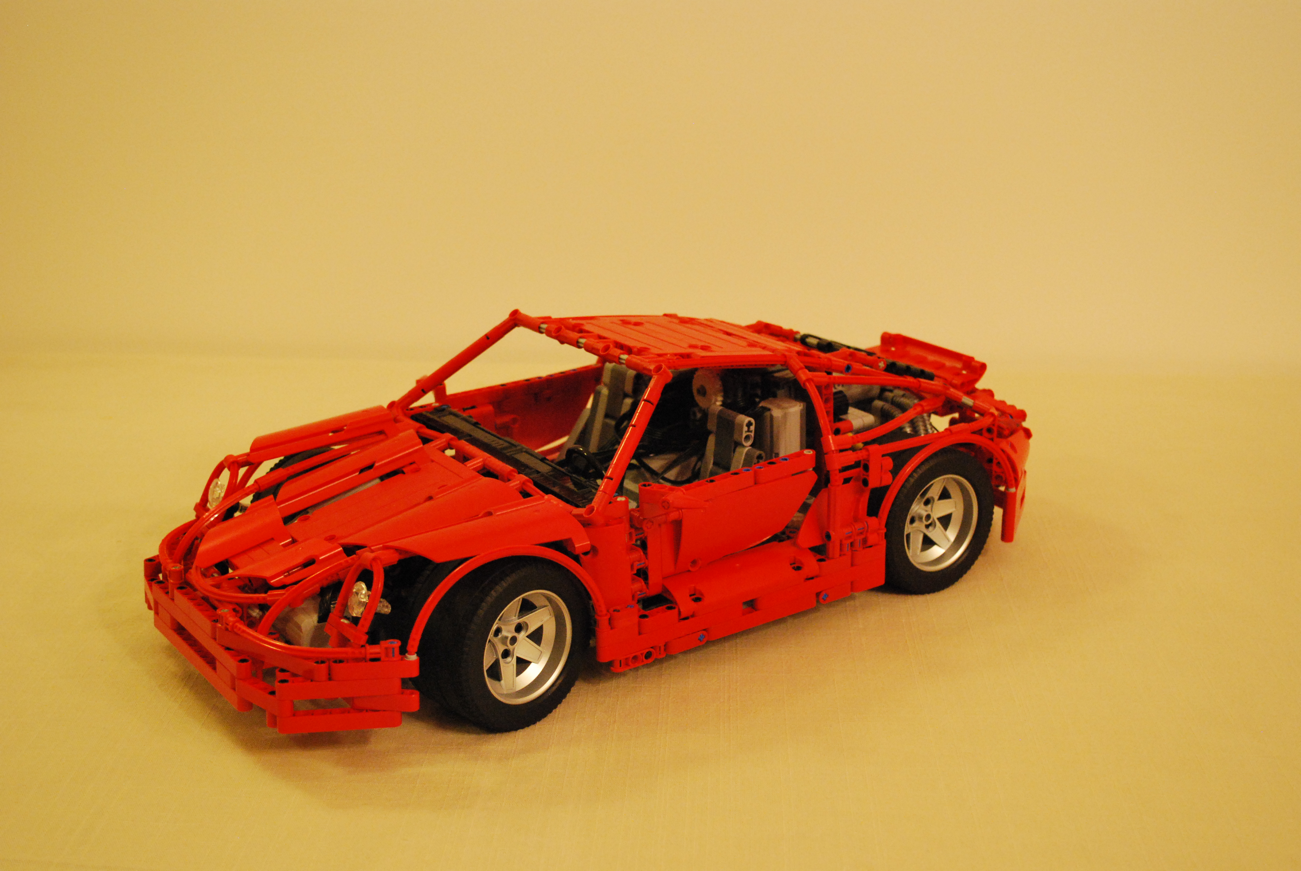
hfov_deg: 41.1
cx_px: 650
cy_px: 436
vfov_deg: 28.2
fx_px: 1737
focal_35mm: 48
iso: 1600
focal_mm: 32
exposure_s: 1/25
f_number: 4.8
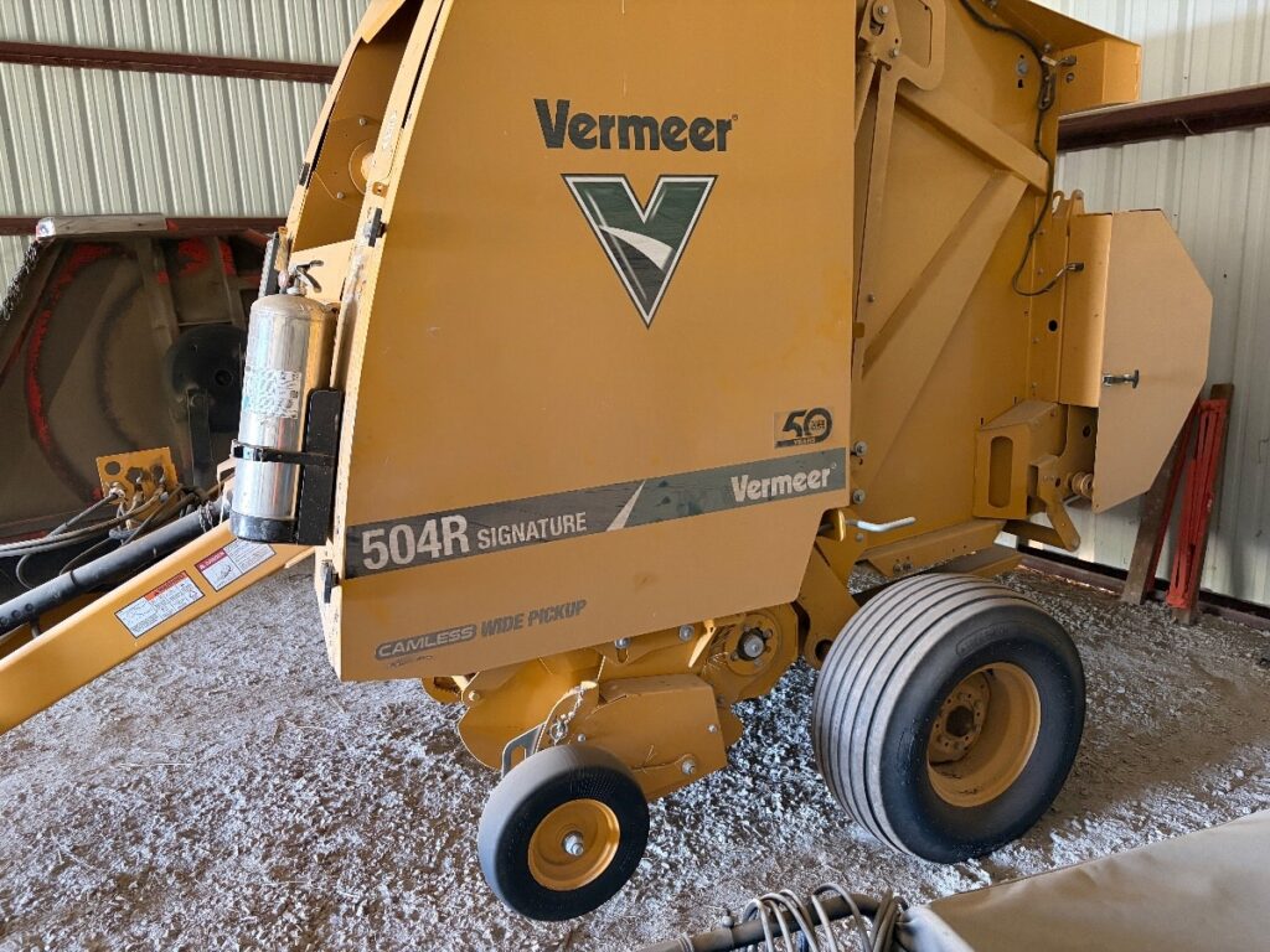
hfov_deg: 67.3
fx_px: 954
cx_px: 635
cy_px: 476
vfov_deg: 53.1
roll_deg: +2.5
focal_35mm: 26
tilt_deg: -11.7
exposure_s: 1/49
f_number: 1.6
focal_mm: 5.96
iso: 500
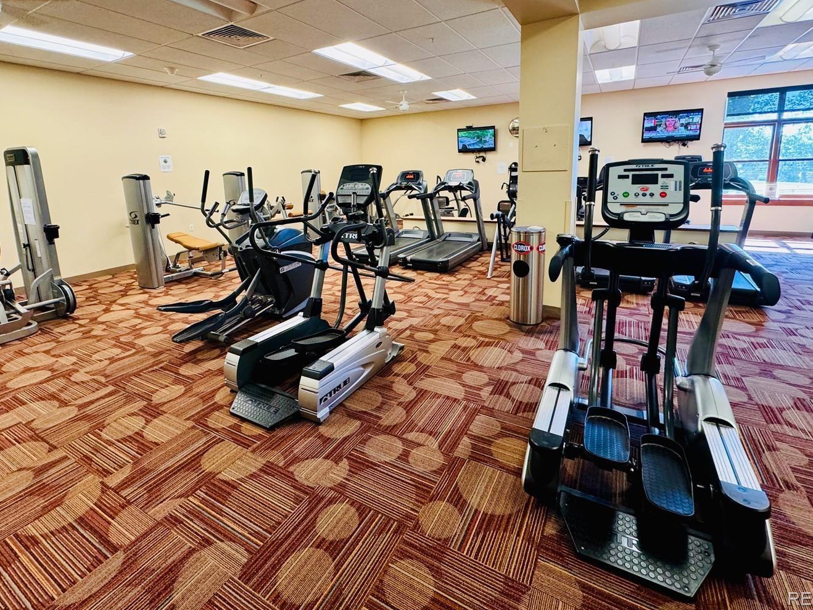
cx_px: 394
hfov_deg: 91.0
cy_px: 241
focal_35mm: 17
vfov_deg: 73.8
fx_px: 399
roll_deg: +1.9
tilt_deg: -11.6
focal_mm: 2.22
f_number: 2.2
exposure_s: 1/60
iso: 320
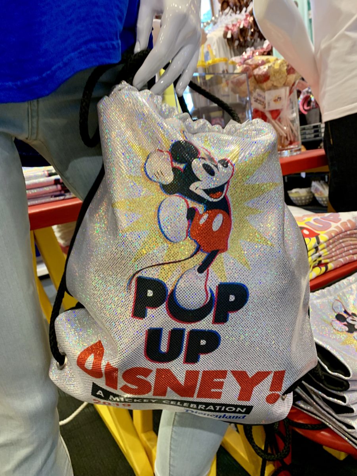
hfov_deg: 53.1
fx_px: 358
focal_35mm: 26
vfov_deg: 67.3
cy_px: 238
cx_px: 178
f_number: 1.8
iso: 125
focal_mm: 4.25
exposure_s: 1/60
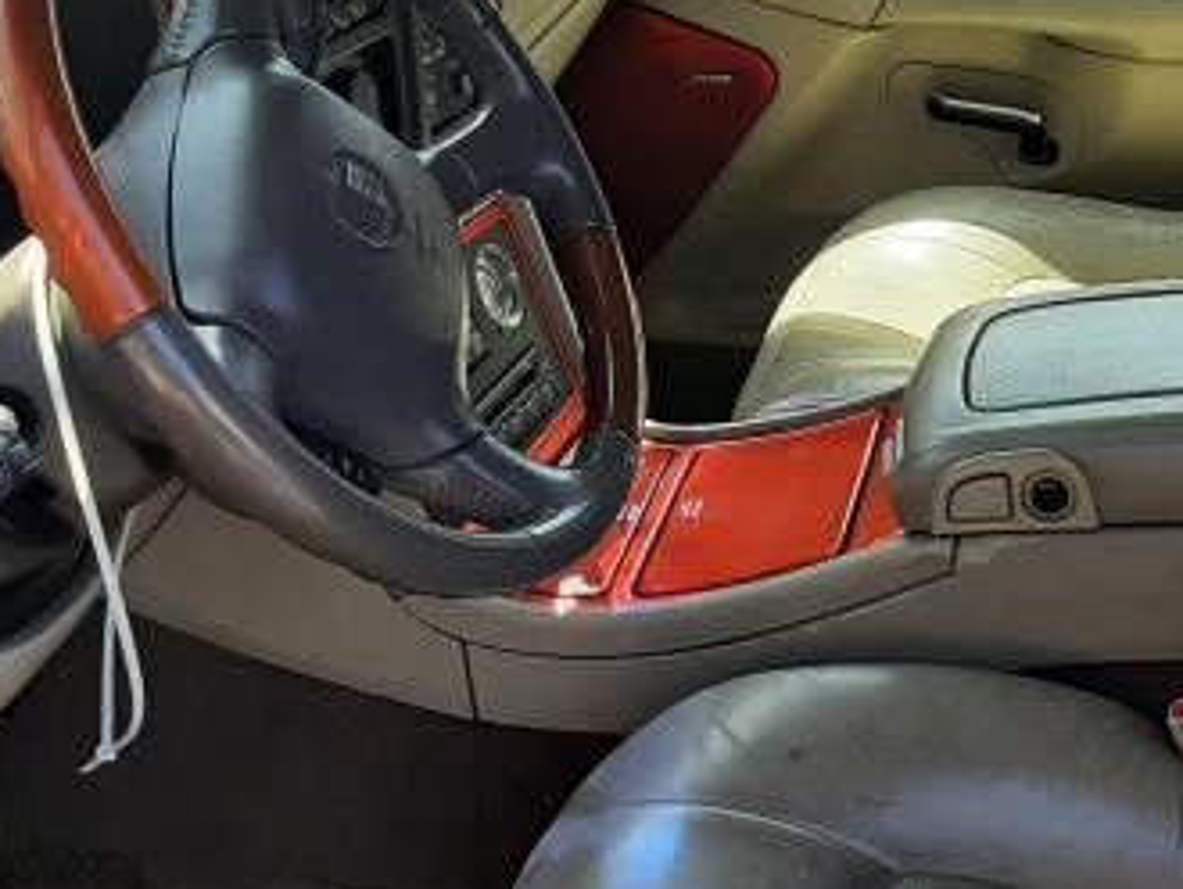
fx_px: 2155
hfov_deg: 30.1
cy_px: 290
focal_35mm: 63
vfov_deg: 23.2
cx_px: 903
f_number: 1.7
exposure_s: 1/318
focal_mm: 3.93
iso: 40
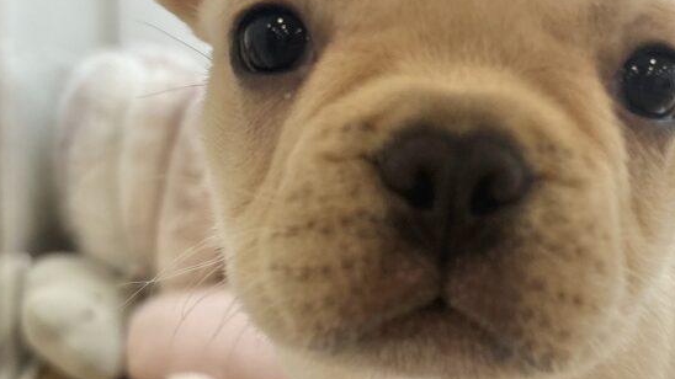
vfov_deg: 19.4
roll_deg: +0.1
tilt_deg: -11.0
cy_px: 191
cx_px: 392
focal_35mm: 62
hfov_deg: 33.8
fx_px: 1109
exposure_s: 1/100
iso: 50
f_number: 1.6
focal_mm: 5.96
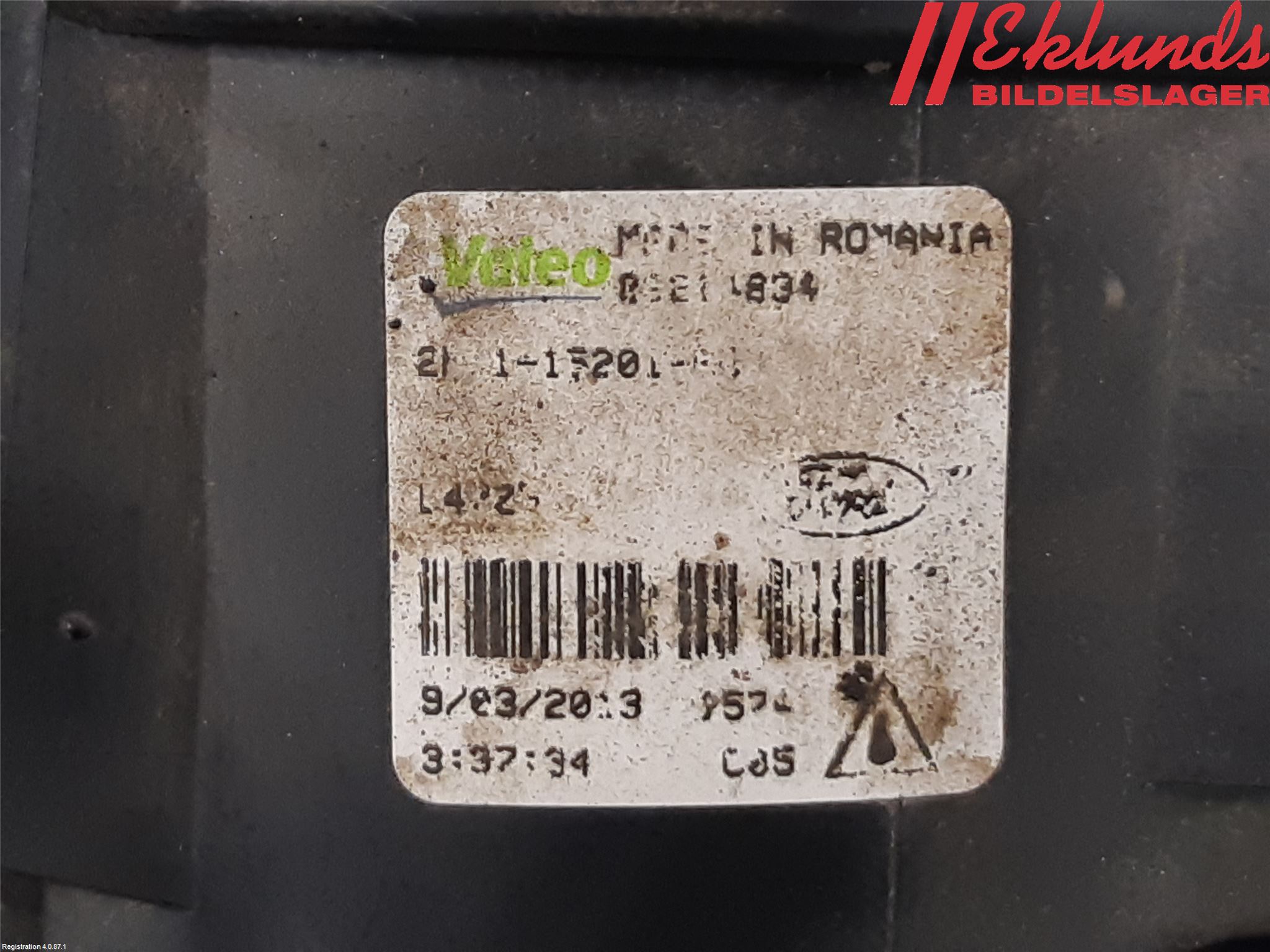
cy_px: 476
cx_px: 635
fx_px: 954
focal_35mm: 26
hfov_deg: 67.3
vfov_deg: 53.1
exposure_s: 1/50
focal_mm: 3.93
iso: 200
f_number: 1.7
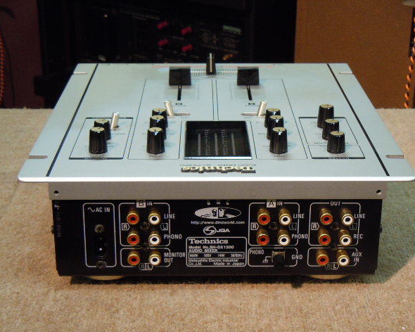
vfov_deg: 21.3
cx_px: 220
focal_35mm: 72
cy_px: 168
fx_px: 884
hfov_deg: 26.4
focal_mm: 12.2
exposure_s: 1/30
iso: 400
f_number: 4.1
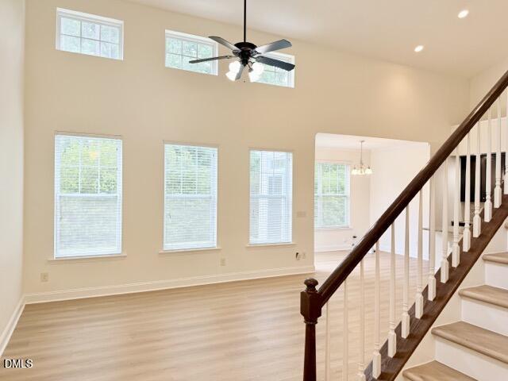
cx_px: 254
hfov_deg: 71.6
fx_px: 352
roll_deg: -1.3
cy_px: 190
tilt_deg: +0.4
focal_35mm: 24
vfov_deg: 56.8
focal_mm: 6.76
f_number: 1.78
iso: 125
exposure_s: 1/133
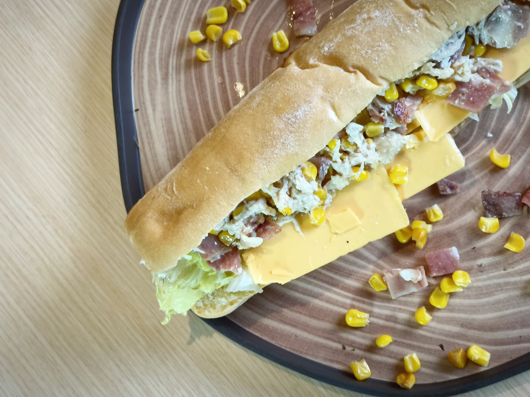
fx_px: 1148
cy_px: 198
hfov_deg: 26.0
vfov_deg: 19.6
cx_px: 265
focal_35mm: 75
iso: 640
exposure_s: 1/60
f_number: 1.25
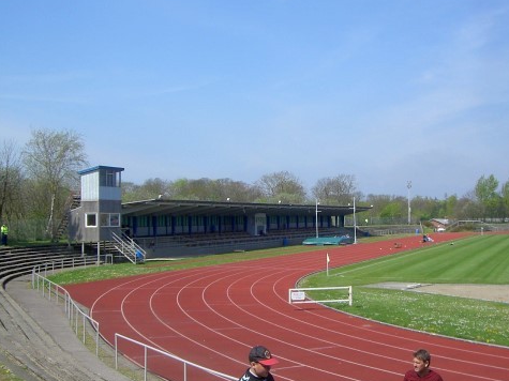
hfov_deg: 39.4
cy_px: 197
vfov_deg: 30.3
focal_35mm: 48
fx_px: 706
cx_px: 314
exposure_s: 1/640
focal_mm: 6.2
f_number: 4.3
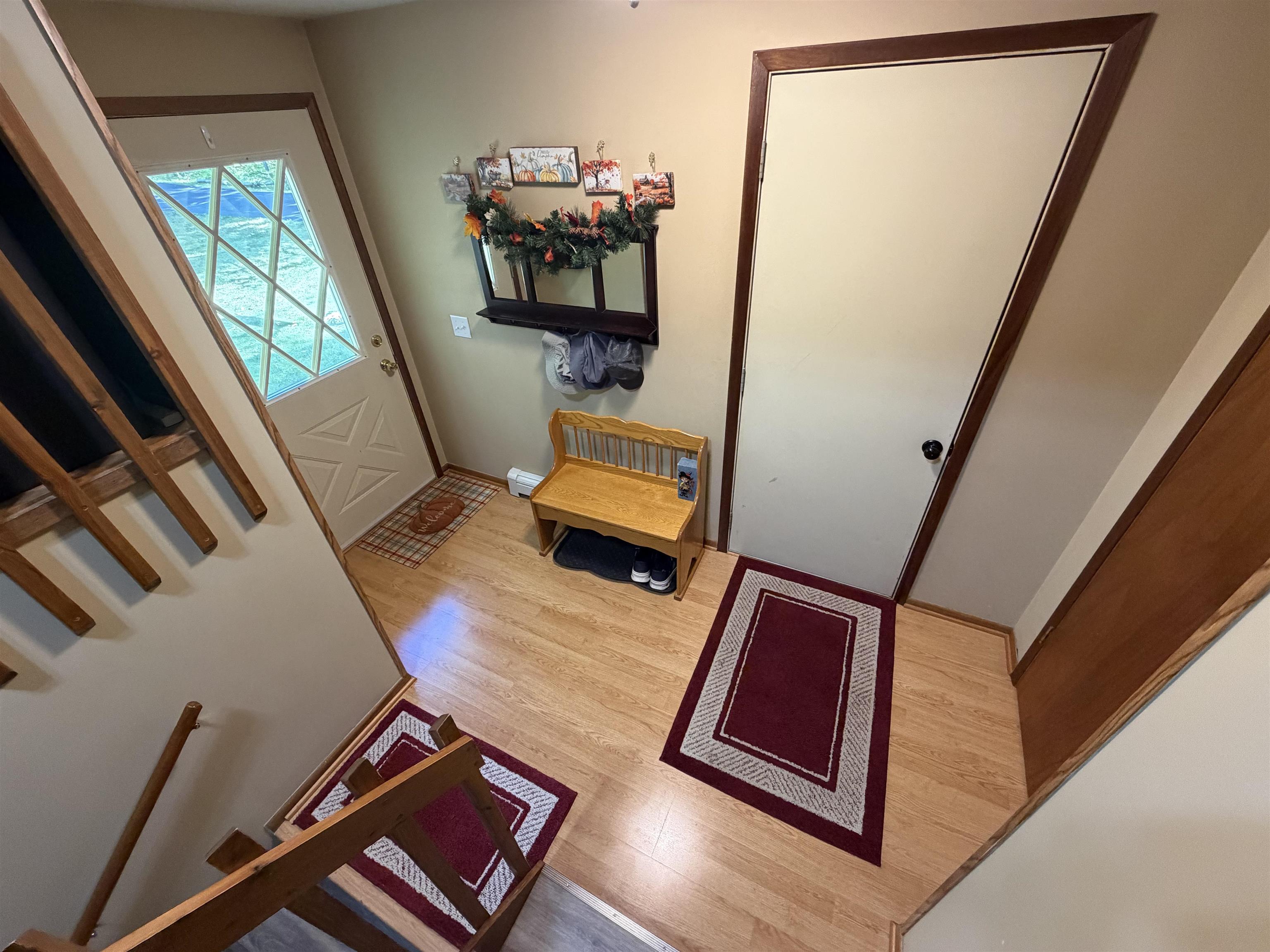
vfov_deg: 85.7
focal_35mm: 14
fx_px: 514
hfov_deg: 102.1
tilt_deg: -37.1
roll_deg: +4.5
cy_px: 476
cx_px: 635
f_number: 2.2
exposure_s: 1/60
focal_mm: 2.22
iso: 400
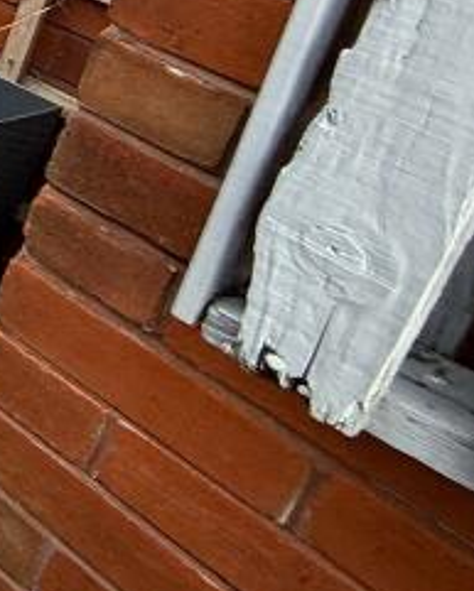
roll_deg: -1.6
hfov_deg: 13.9
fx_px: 1016
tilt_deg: -23.1
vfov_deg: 28.3
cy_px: -118
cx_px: -744
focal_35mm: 58
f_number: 2.2
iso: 80
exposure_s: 1/99
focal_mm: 2.22
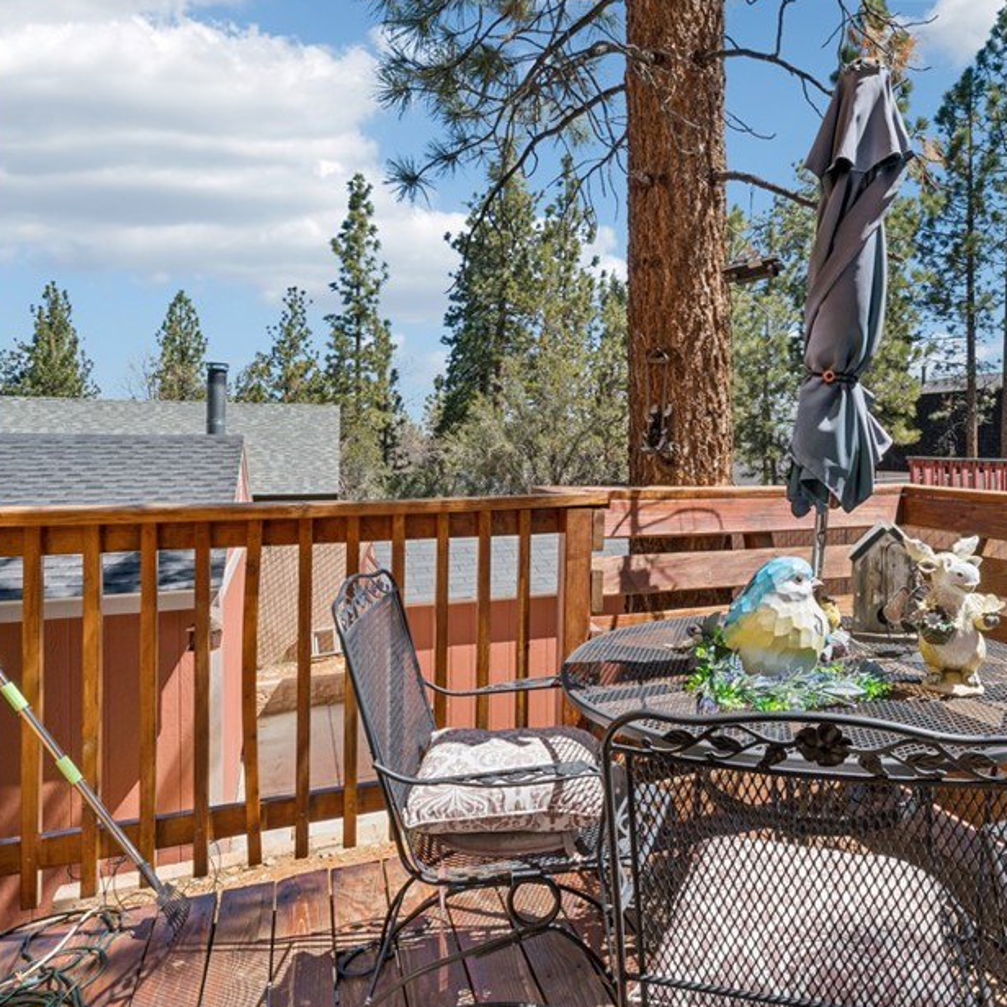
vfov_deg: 64.6
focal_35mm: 24
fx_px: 795
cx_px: 662
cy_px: 464
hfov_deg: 63.3
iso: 100
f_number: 22
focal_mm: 17.1
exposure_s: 1/20
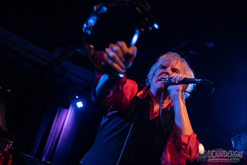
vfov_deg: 30.5
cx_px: 124
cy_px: 82
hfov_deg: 44.5
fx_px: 302
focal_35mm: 44
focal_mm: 44
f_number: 3.2
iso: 2000
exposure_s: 1/125
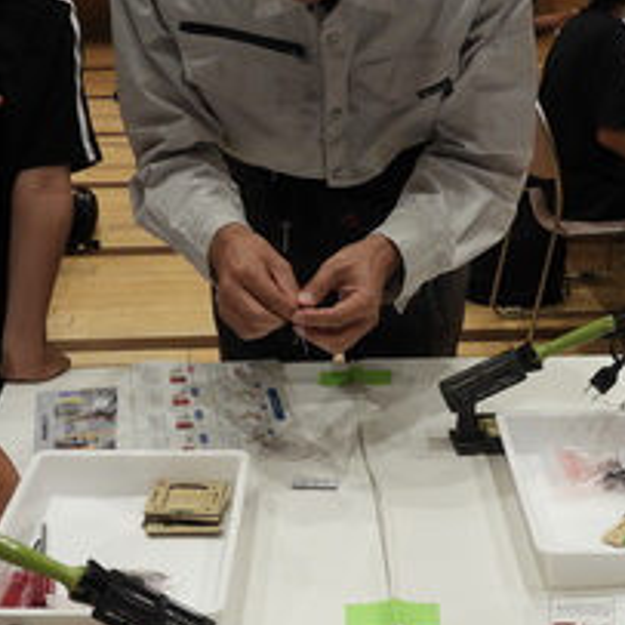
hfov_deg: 25.7
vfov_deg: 25.7
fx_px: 1369
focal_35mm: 67
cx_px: 342
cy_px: 314
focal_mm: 4.3
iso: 100
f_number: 3.3
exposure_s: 1/60
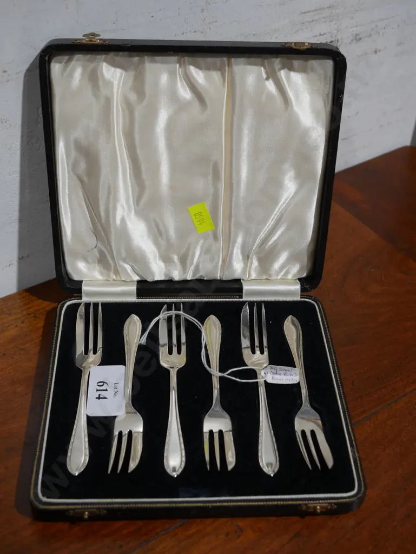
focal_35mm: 50
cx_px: 208
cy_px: 277
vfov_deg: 38.2
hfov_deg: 29.1
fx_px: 801
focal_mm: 25
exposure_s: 1/60
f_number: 5.3
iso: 400
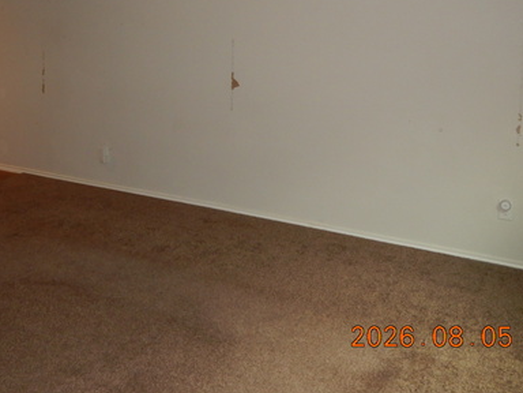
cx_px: 212
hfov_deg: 46.6
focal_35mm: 40
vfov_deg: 34.8
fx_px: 604
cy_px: 78
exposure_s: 1/30
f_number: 2.8
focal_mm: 4.3
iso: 200
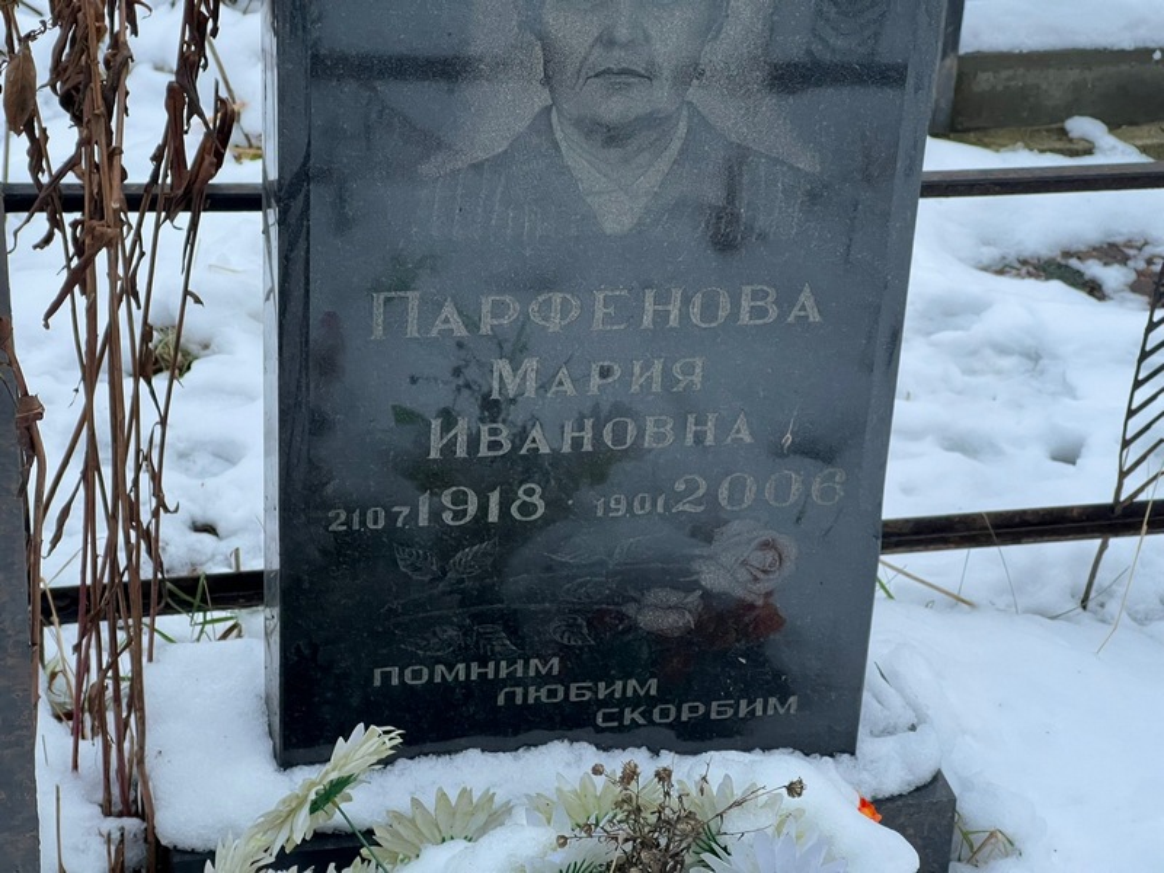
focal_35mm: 77
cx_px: 582
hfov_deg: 25.3
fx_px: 2589
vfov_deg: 19.1
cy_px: 436
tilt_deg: -28.9
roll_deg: -3.6
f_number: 2.8
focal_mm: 9
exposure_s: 1/61
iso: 200
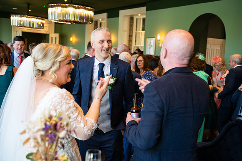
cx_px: 121
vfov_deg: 31.9
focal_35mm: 42
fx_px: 282
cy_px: 80
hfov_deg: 46.4
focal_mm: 42
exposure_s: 1/160
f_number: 3.5
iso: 800
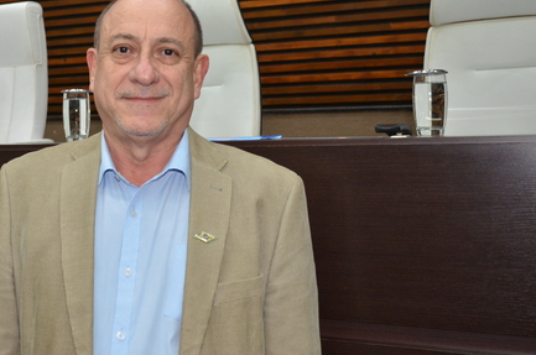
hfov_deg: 35.1
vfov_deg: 24.1
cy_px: 143
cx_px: 141
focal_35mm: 56
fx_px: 829
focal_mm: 23
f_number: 3.8
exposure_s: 1/60
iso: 800
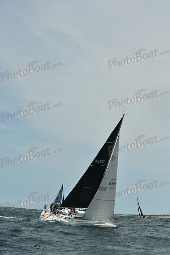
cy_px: 128
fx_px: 531
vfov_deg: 27.0
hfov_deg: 18.2
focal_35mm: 75
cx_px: 85
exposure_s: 1/1250
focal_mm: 75
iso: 320
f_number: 10
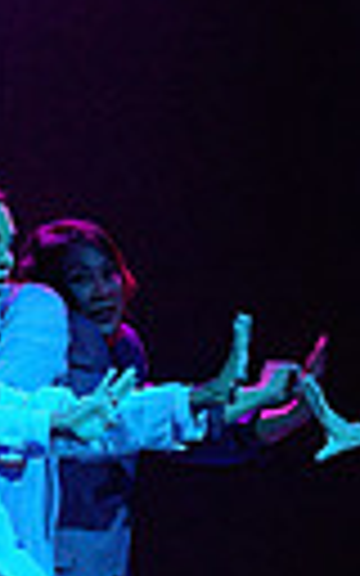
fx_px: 8571
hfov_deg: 2.4
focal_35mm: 546
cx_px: -92
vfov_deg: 3.8
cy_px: 326
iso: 1600
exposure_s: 1/250
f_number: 2.8
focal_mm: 95
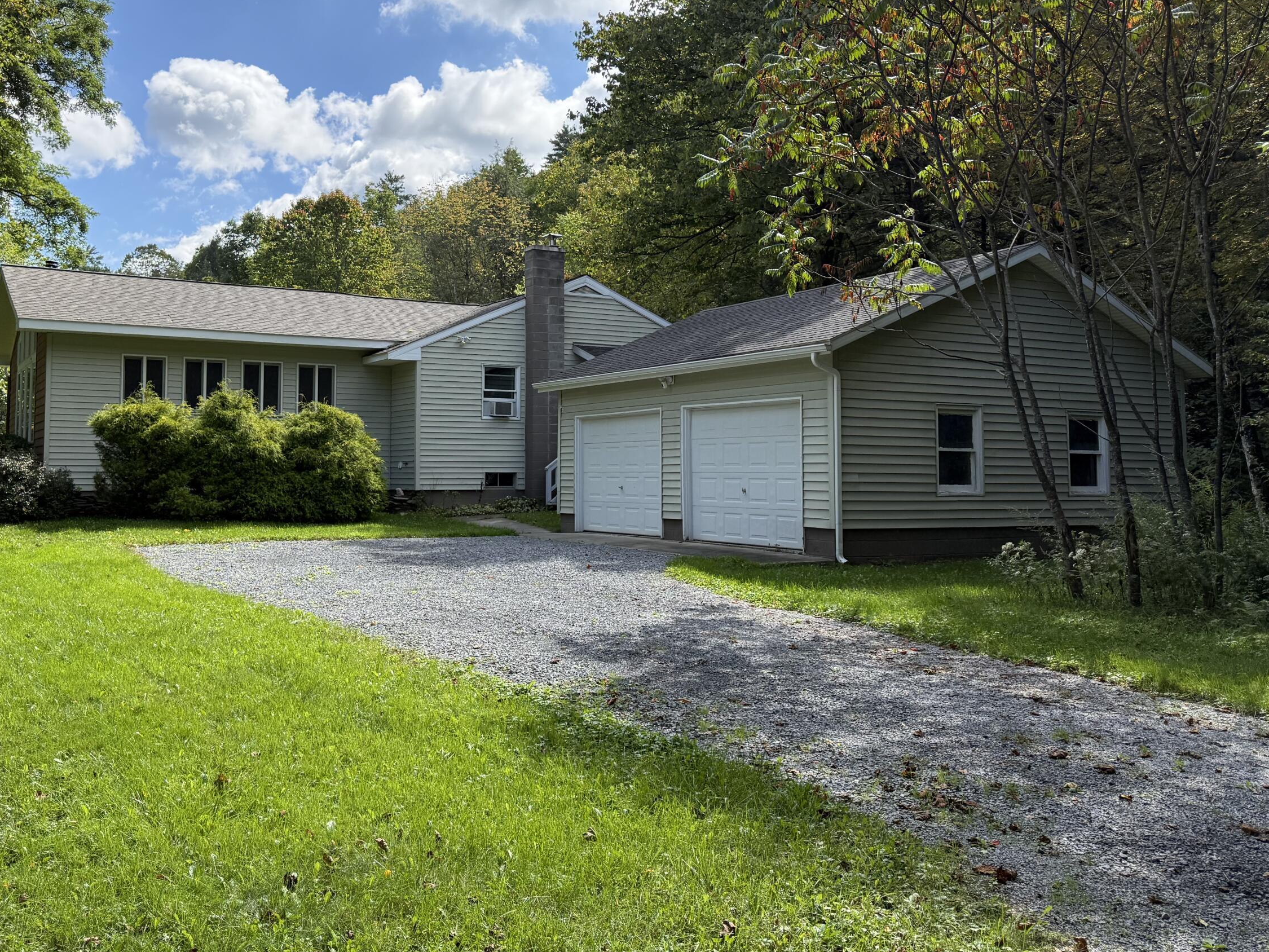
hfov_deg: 56.3
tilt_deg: +3.6
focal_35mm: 32
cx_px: 500
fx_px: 1173
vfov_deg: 44.0
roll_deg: -0.5
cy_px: 396
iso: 100
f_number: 1.78
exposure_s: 1/2703
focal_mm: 6.76
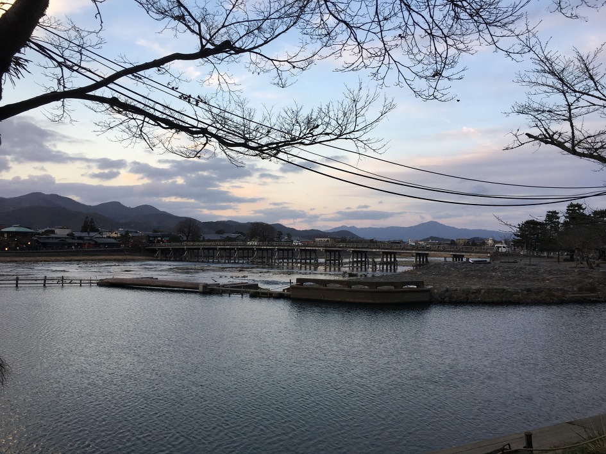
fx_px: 507
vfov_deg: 48.2
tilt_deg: +2.8
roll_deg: -1.1
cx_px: 303
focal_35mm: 29
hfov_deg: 61.7
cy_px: 227
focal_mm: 4.15
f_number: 2.2
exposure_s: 1/120
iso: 32
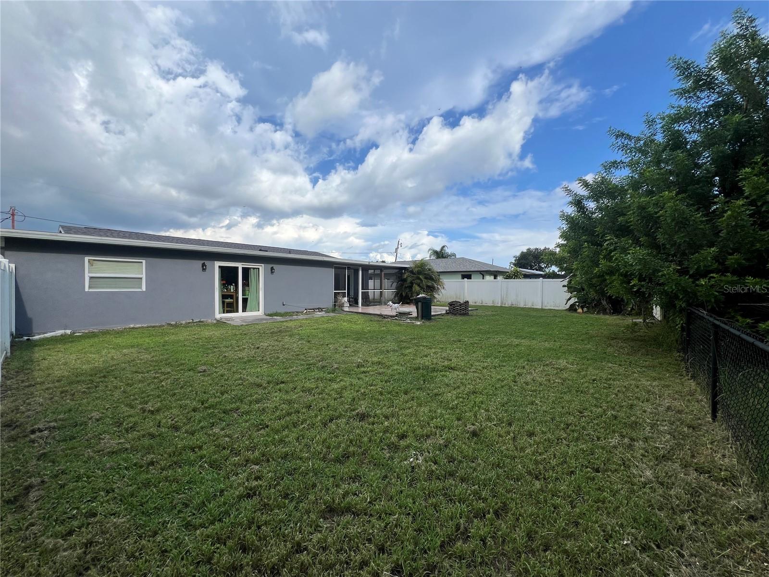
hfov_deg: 106.2
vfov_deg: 89.9
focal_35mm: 13
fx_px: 289
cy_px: 288
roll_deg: -0.5
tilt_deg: -1.1
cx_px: 384
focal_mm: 1.57
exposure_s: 1/1698
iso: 32
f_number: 1.8
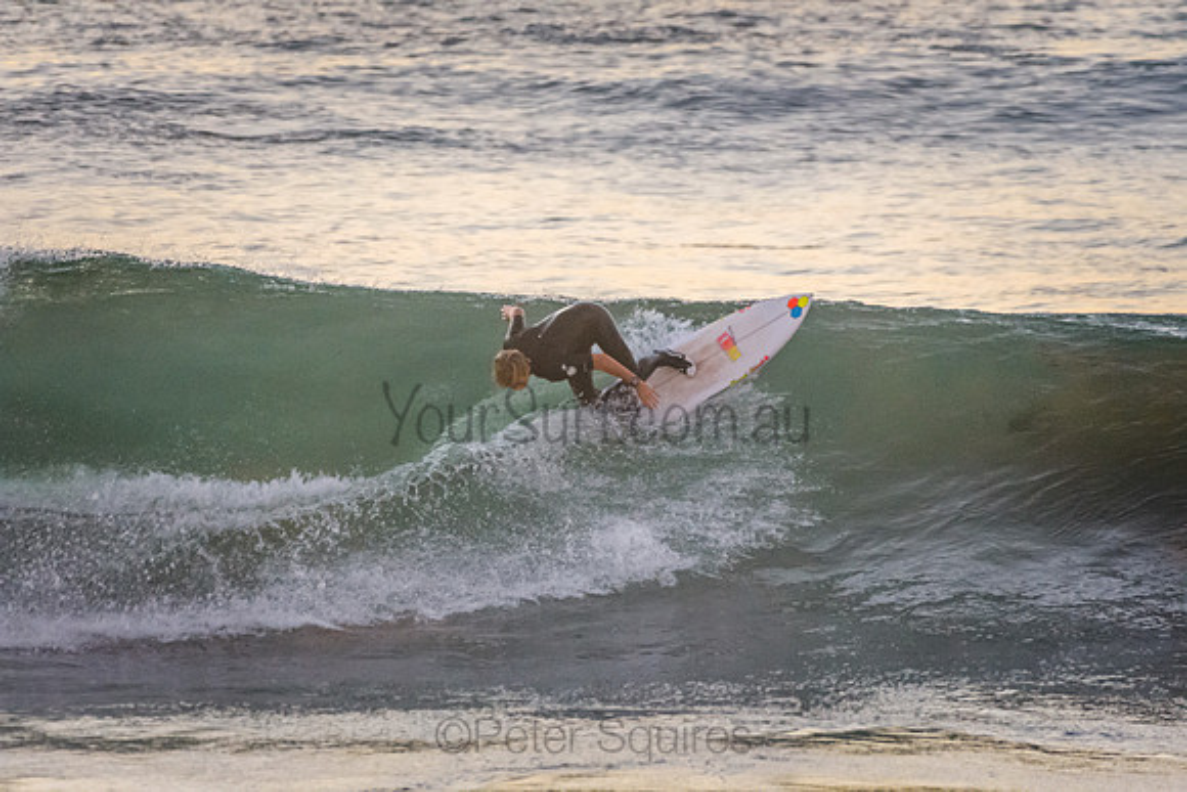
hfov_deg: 2.7
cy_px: 396
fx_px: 24734
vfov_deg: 1.8
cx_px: 594
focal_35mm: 750
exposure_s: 1/320
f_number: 5.6
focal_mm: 500
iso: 2200
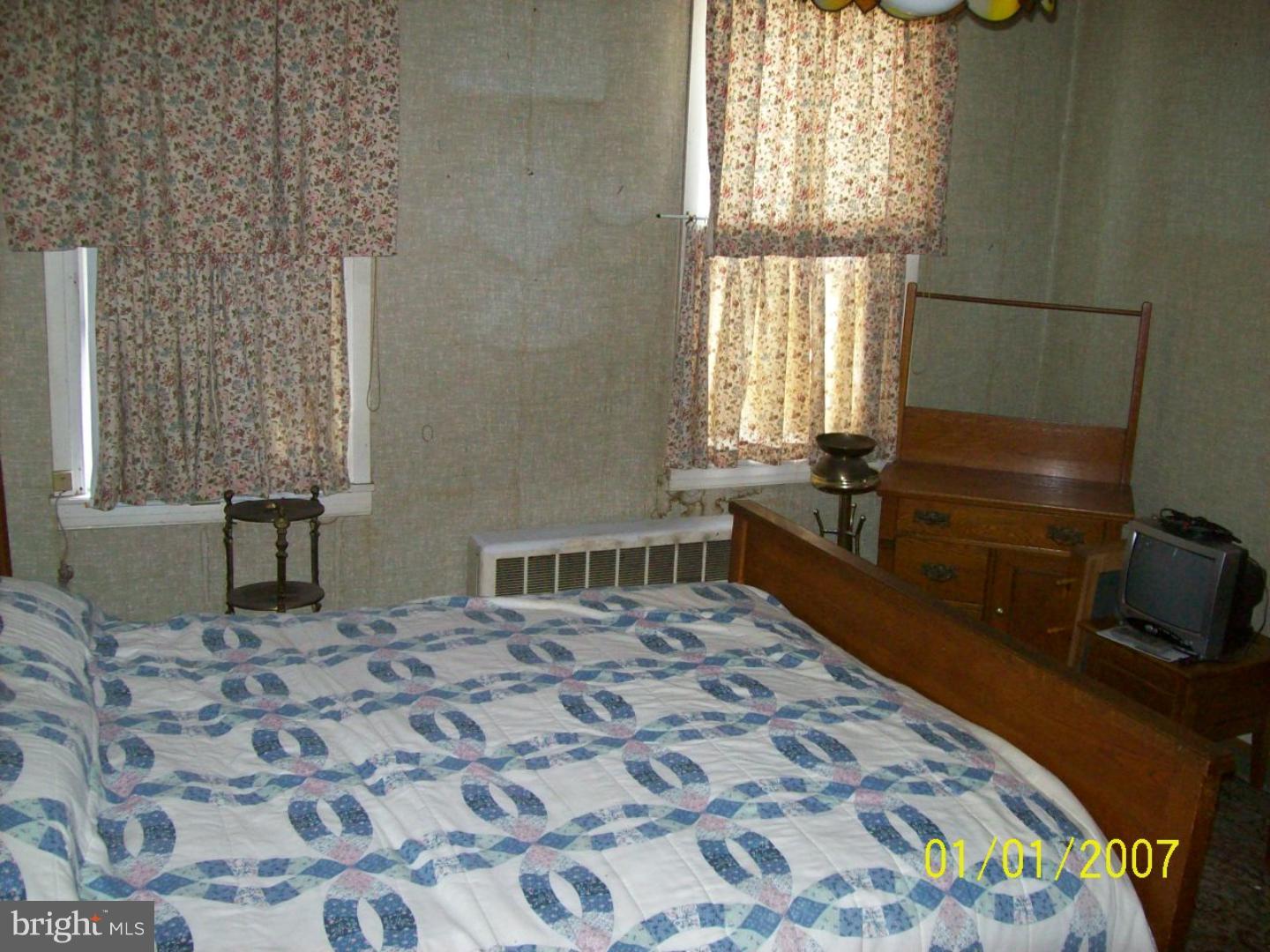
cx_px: 635
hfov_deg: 51.4
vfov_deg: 39.7
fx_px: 1321
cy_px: 476
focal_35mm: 36
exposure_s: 1/64
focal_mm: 6
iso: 200
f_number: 2.7
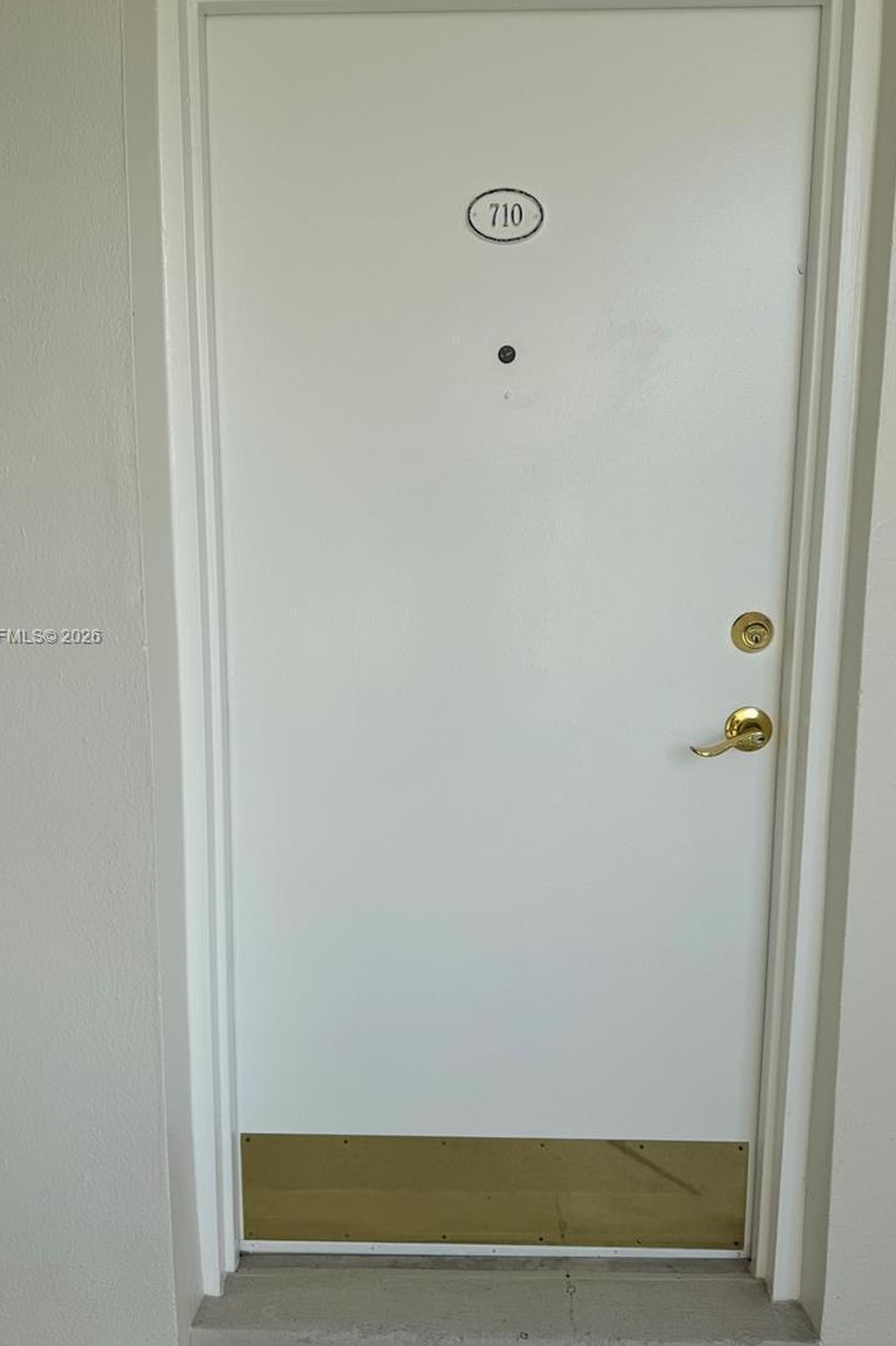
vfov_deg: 65.4
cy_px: 638
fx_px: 1046
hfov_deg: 46.4
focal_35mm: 28
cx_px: 434
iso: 80
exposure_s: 1/1172
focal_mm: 6.76
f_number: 1.78
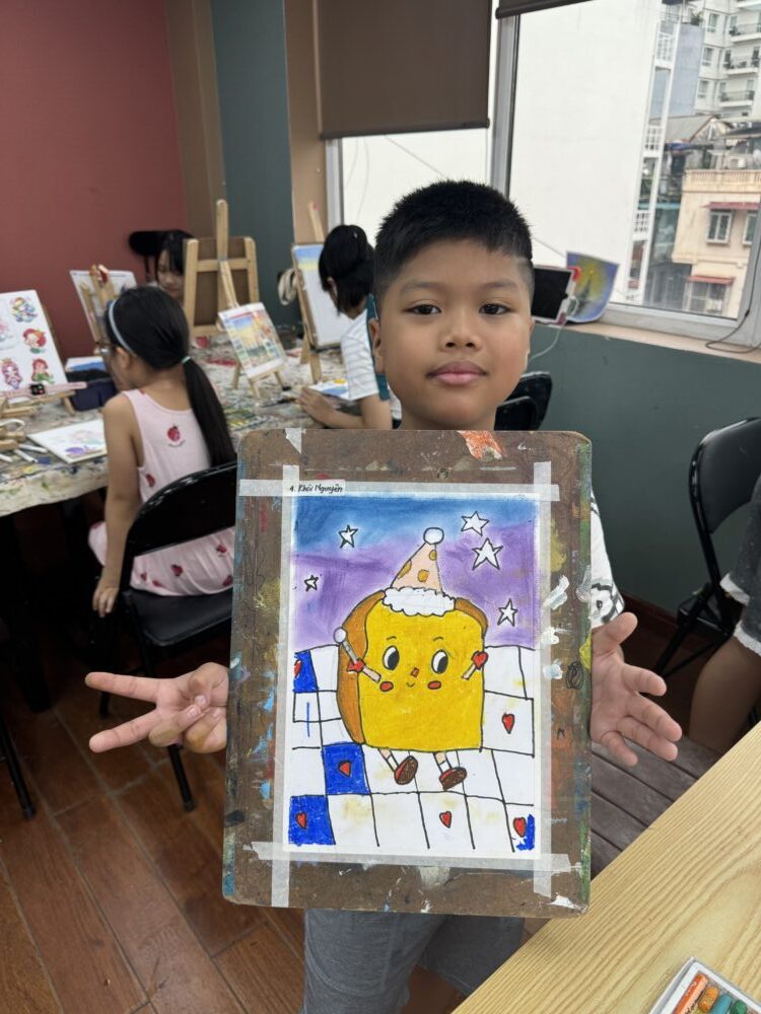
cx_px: 380
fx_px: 703
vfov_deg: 71.6
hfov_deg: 56.8
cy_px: 507
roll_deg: +0.3
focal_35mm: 24
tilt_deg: -23.9
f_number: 1.78
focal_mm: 6.76
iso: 64
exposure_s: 1/170
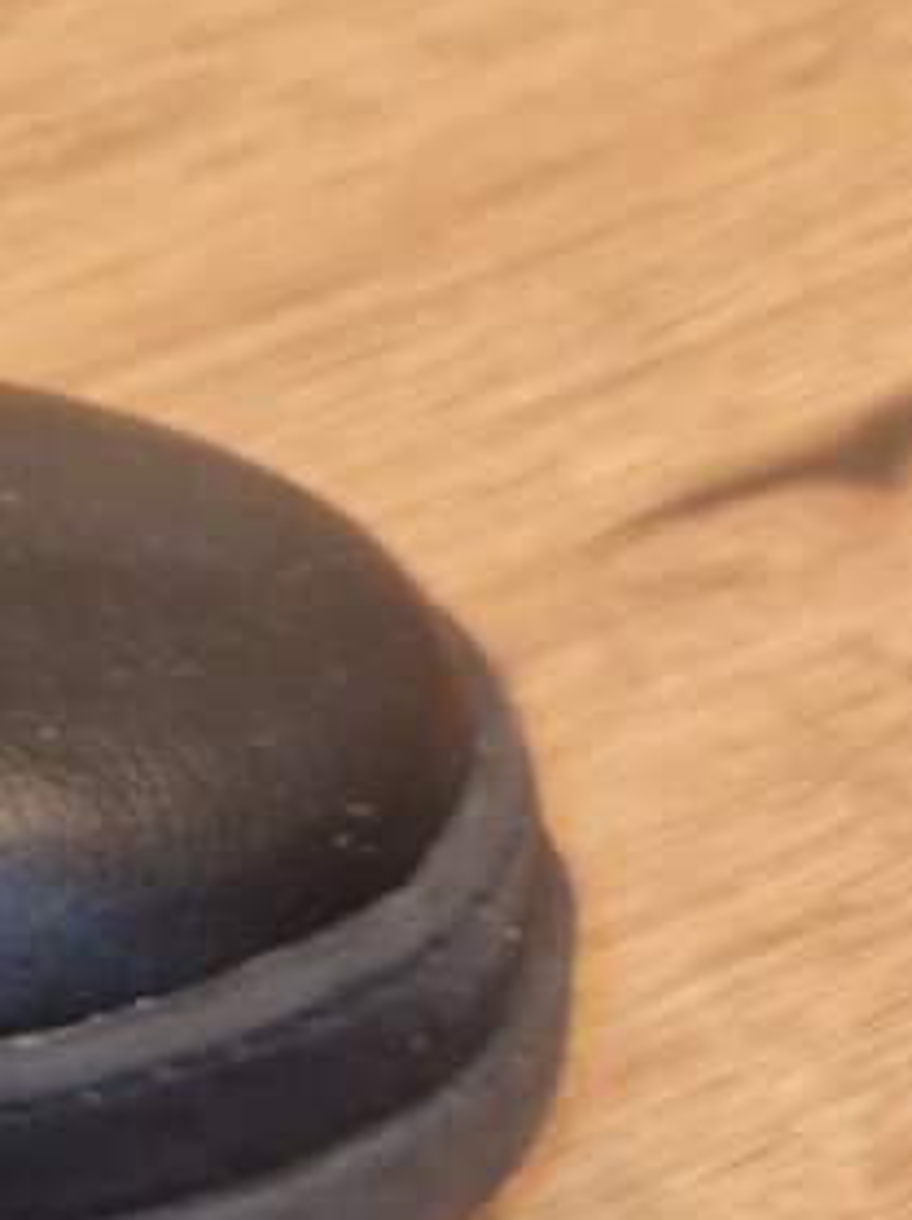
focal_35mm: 137
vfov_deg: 14.4
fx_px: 4820
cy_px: 441
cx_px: -1495
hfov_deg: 9.3
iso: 250
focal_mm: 5.4
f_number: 1.8
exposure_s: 1/100
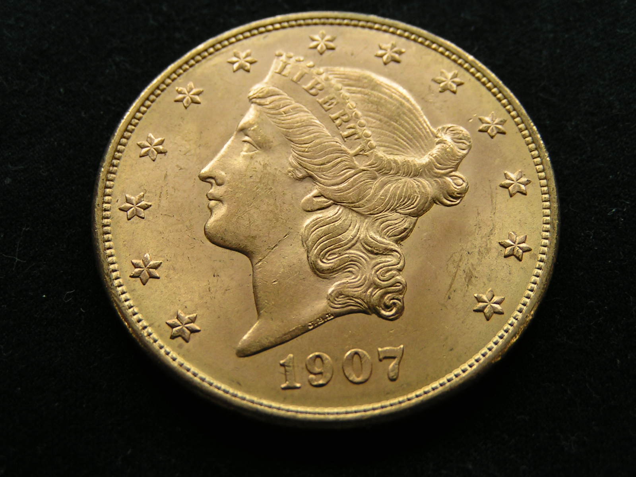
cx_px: 318
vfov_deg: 23.3
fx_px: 1157
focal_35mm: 63
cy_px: 238
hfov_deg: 30.7
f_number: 3.5
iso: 50
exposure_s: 1/80
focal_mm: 9.7
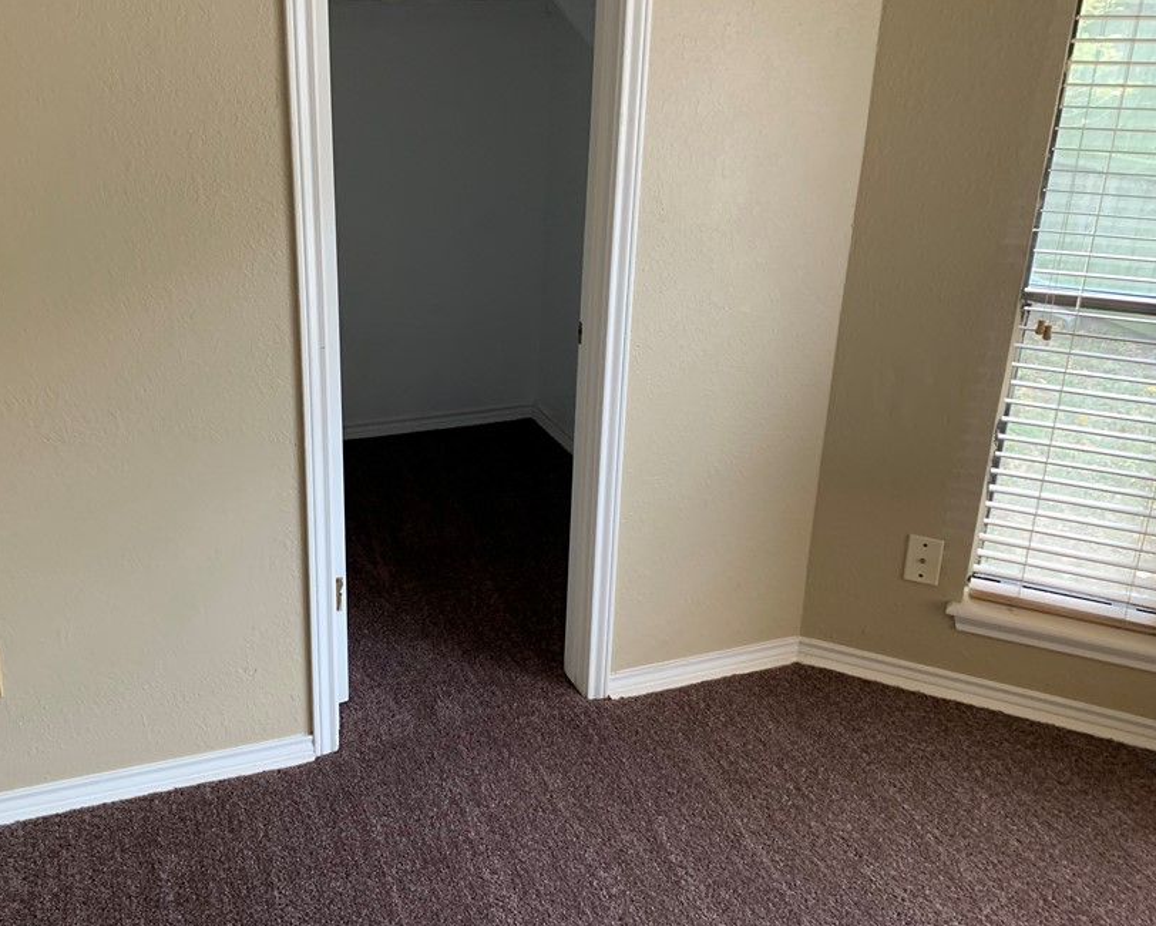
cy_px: 386
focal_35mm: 32
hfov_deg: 55.1
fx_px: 1095
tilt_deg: -22.1
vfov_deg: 45.6
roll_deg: +0.8
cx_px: 450
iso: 100
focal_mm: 4.25
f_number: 1.8
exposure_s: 1/60
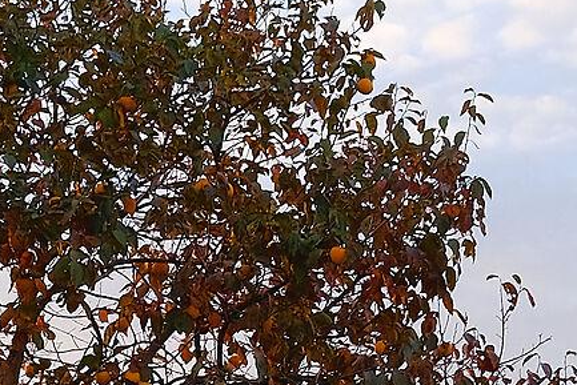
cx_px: 33
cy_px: 689
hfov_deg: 11.1
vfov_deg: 7.3
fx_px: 2934
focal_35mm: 183
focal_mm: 22.3
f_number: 5.6
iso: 160
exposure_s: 1/85
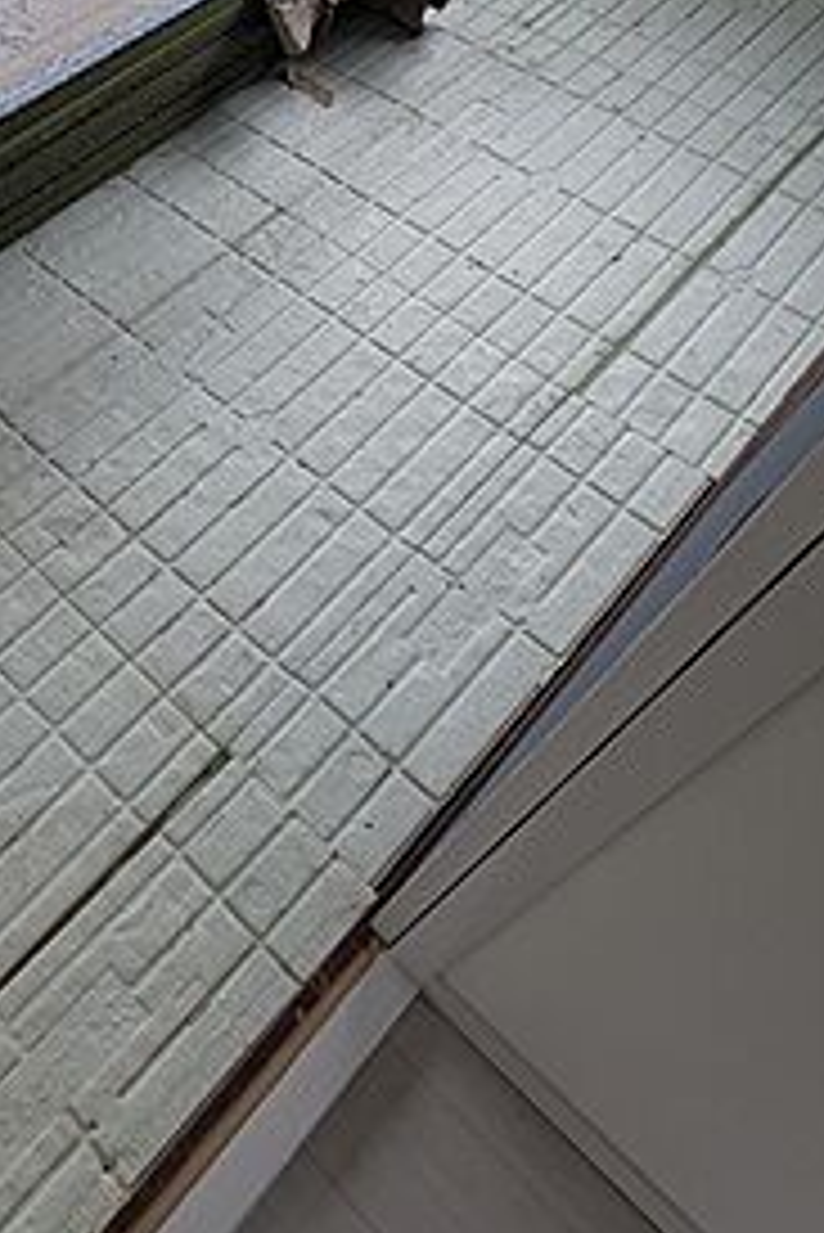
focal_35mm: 34
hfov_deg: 33.8
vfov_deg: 52.6
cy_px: 270
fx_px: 1166
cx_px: -81
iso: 32
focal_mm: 1.83
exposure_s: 1/232
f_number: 2.2
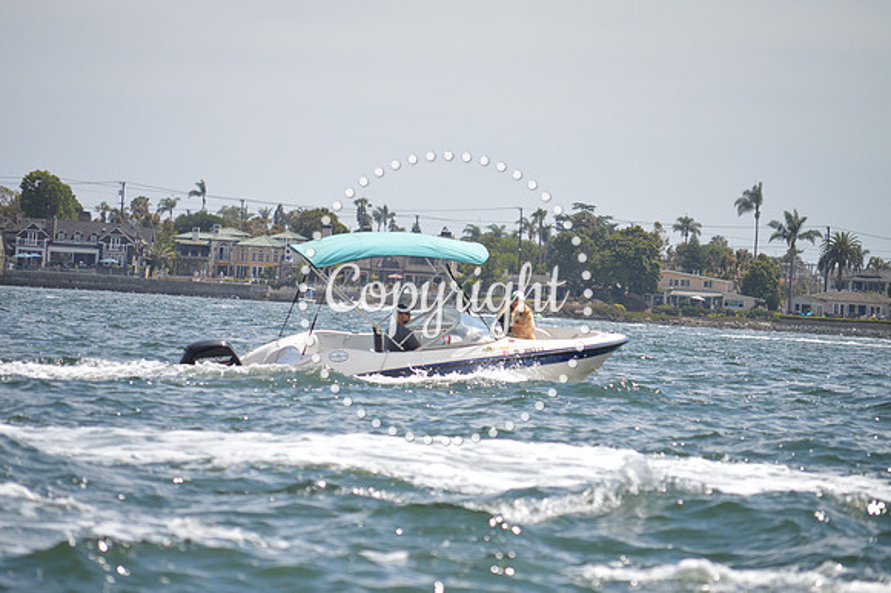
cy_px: 296
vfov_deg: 6.1
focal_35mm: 225
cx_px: 446
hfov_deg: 9.2
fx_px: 5565
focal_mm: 150
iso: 360
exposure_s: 1/2000
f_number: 5.6
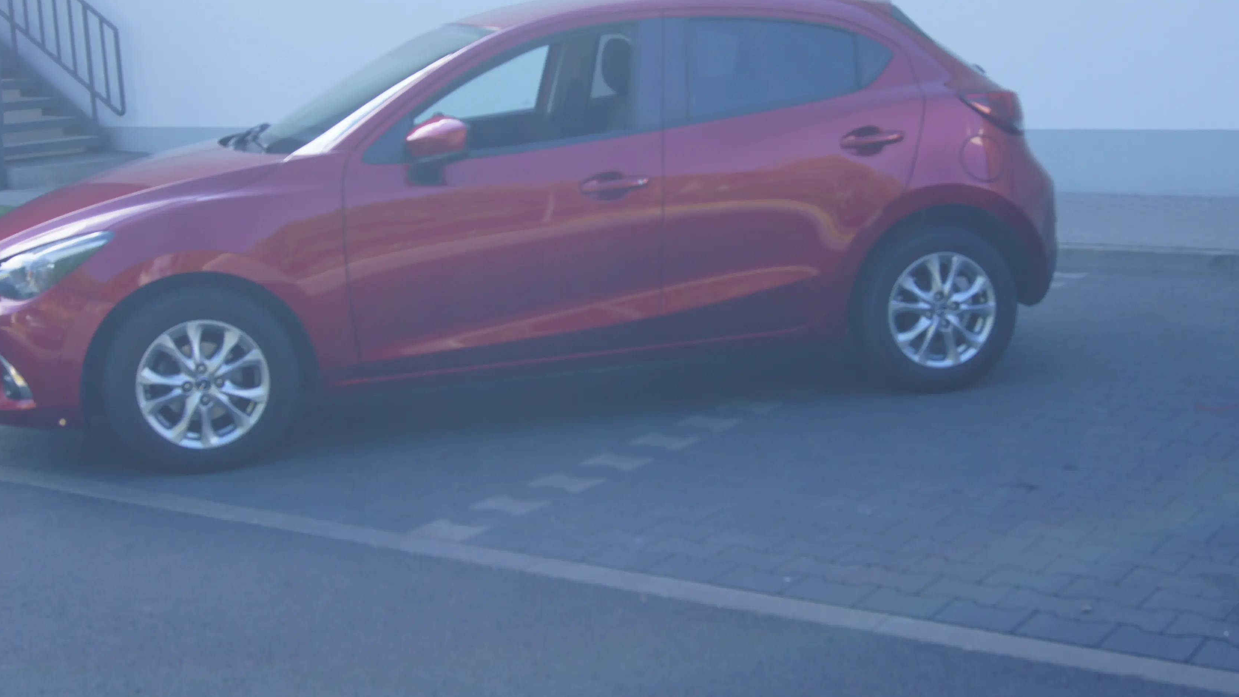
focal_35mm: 54
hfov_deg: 38.5
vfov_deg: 22.2
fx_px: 1774
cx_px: 655
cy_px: 298
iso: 100
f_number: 8
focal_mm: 30
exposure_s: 1/60
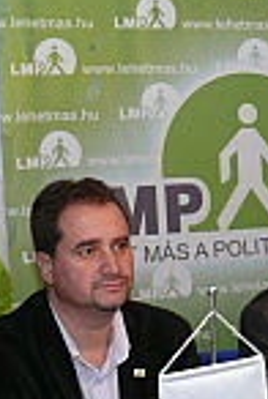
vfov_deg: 18.1
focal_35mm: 112
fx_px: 1245
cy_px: 314
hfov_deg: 12.1
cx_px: 306
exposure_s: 1/30
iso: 100
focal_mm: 7.4
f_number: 2.8
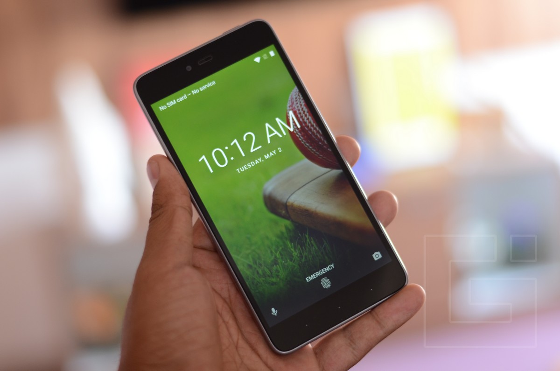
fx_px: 1164
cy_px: 186
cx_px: 280
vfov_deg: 18.1
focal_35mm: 75
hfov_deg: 27.0
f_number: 1.8
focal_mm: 50
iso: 400
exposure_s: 1/80
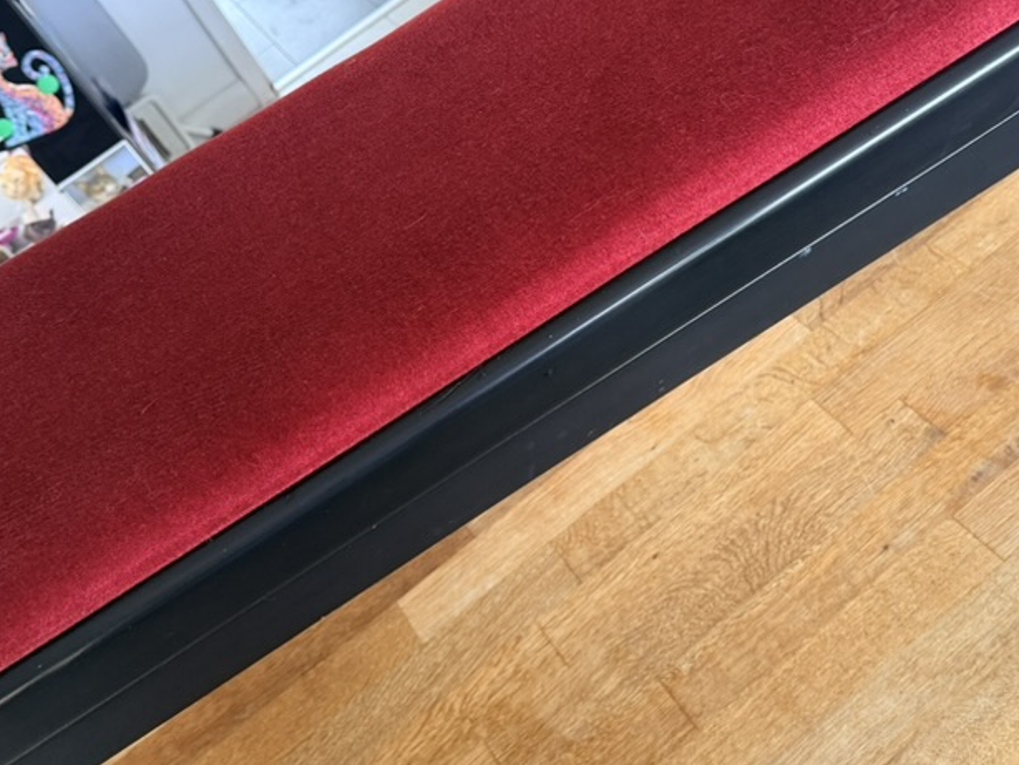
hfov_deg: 46.8
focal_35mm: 40
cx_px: 541
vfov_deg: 35.9
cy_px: 307
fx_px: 1178
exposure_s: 1/60
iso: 320
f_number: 1.78
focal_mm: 6.76
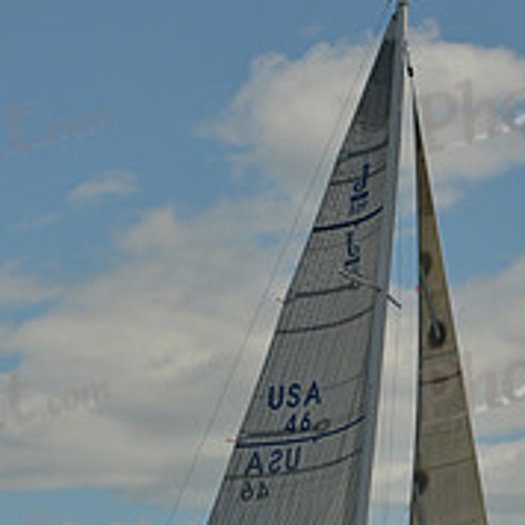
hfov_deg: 9.0
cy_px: 546
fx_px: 3329
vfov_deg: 9.0
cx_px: 264
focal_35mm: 194
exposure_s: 1/800
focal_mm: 70
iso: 400
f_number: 9
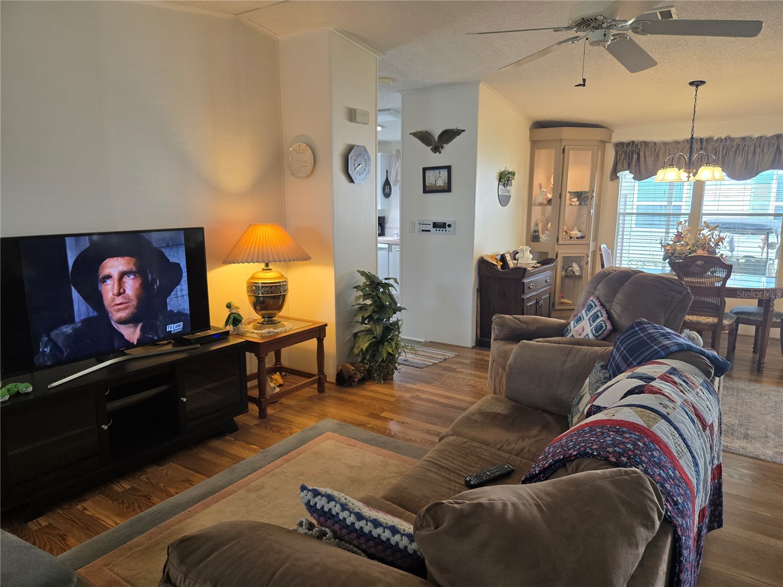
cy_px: 294
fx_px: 520
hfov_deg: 73.9
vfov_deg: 58.9
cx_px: 392
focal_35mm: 23
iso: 125
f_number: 1.8
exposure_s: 1/120
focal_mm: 5.4
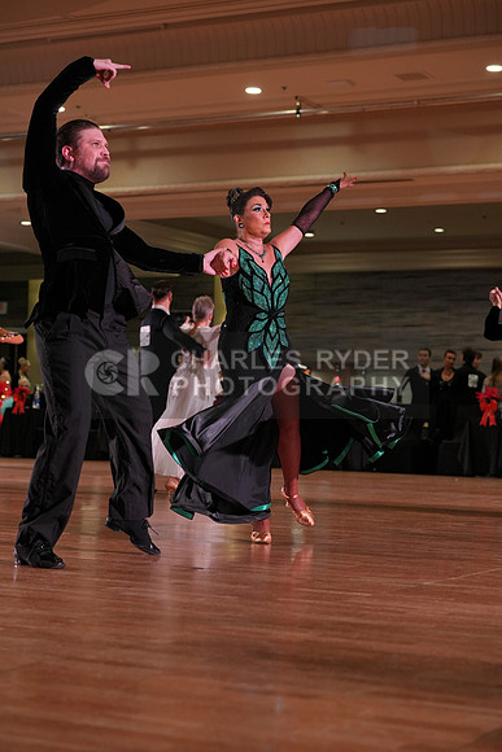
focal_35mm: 70
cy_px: 376
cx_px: 251
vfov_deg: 28.8
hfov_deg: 19.5
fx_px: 1463
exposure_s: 1/500
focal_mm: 70
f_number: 4
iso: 1250
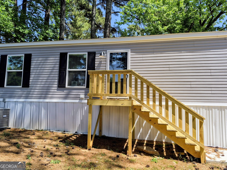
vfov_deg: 58.9
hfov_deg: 73.9
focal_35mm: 23
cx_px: 114
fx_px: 151
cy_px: 85
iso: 80
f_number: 1.8
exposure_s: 1/2504
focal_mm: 5.4
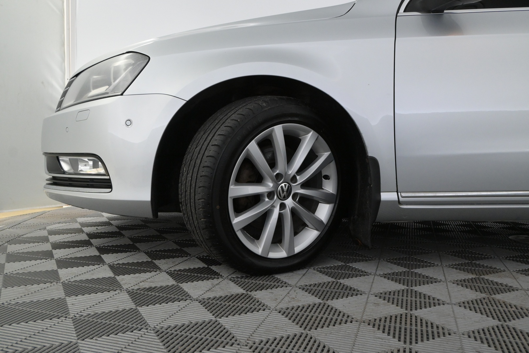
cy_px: 176
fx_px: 463
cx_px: 264
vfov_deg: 41.7
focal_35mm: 32
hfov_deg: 59.5
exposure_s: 1/125
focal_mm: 21
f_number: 5.6
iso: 2500
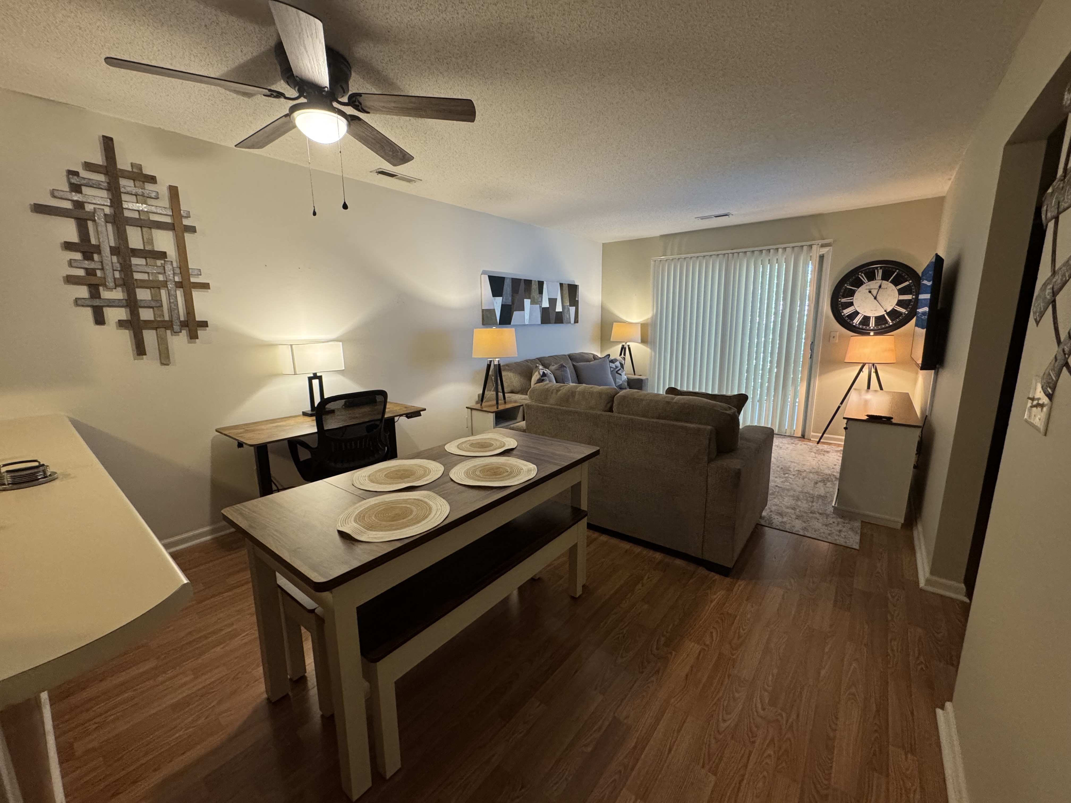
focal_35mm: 14
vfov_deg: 85.7
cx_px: 536
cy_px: 402
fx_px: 433
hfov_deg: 102.1
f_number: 2.2
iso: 400
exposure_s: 1/60
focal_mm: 2.22
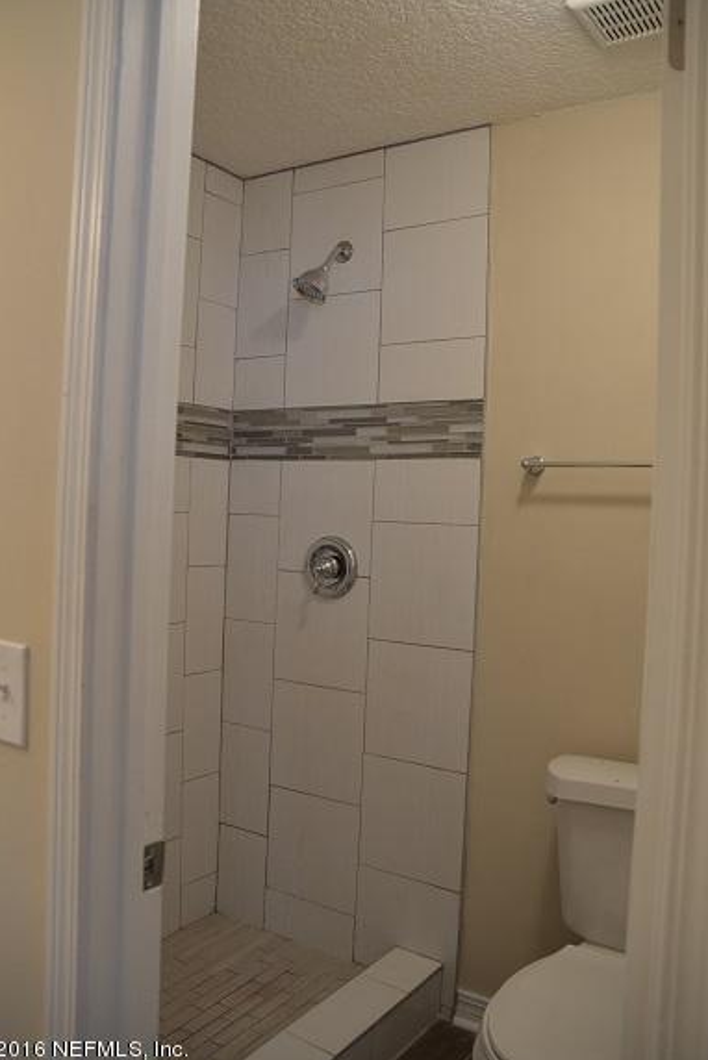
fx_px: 854
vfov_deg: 63.6
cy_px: 523
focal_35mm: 29
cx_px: 345
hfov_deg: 45.0
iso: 640
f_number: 4
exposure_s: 1/60
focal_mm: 18
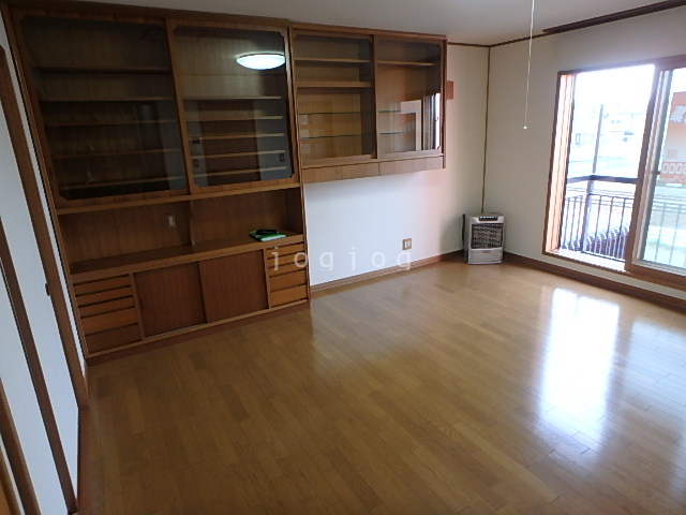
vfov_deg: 63.4
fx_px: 416
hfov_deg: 79.0
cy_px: 258
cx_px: 343
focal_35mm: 21
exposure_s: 1/40
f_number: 3.5
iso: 250
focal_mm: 3.7
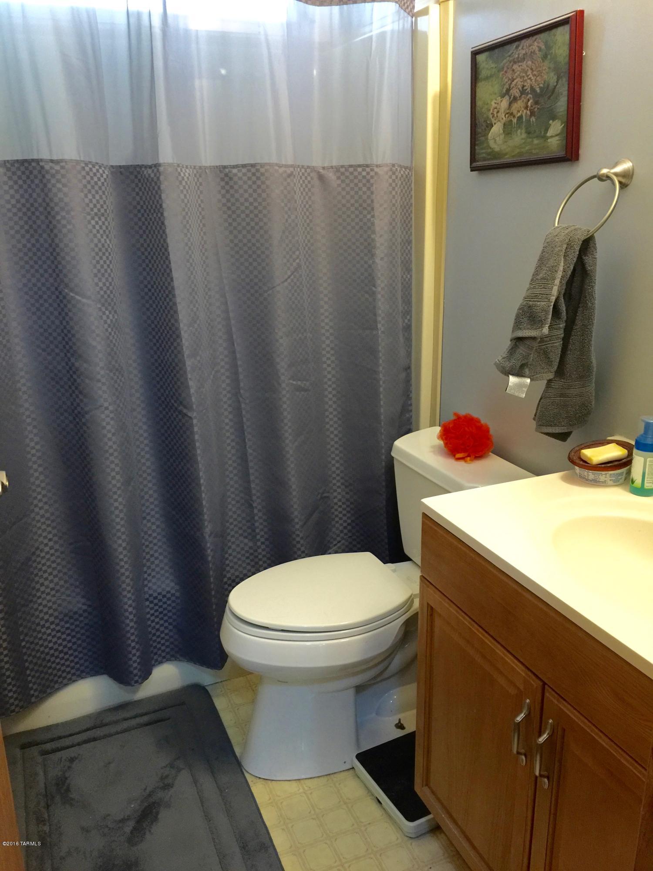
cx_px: 326
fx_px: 729
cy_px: 436
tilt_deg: -17.4
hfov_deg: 48.2
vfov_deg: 61.7
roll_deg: +1.5
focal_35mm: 29
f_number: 2.2
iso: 100
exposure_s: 1/15
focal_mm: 4.15
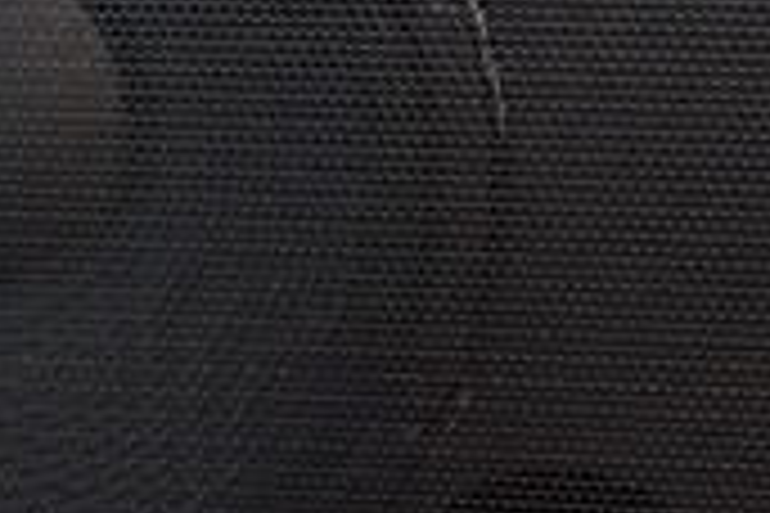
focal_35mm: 126
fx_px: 2695
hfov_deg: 15.9
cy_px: 50
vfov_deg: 10.8
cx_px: -5
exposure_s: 1/30
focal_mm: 8.81
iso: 2500
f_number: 2.8
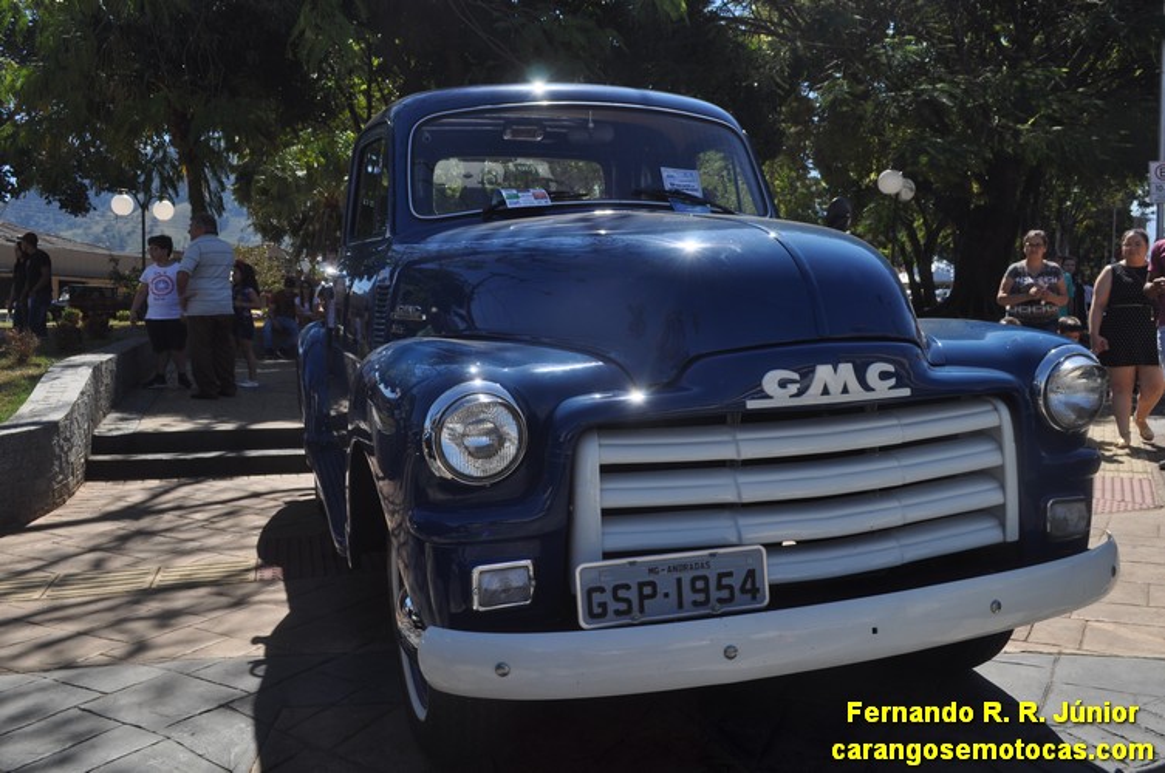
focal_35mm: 33
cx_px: 582
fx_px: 1067
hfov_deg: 57.3
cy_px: 386
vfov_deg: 39.9
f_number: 10
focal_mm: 22
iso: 200
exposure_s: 1/400
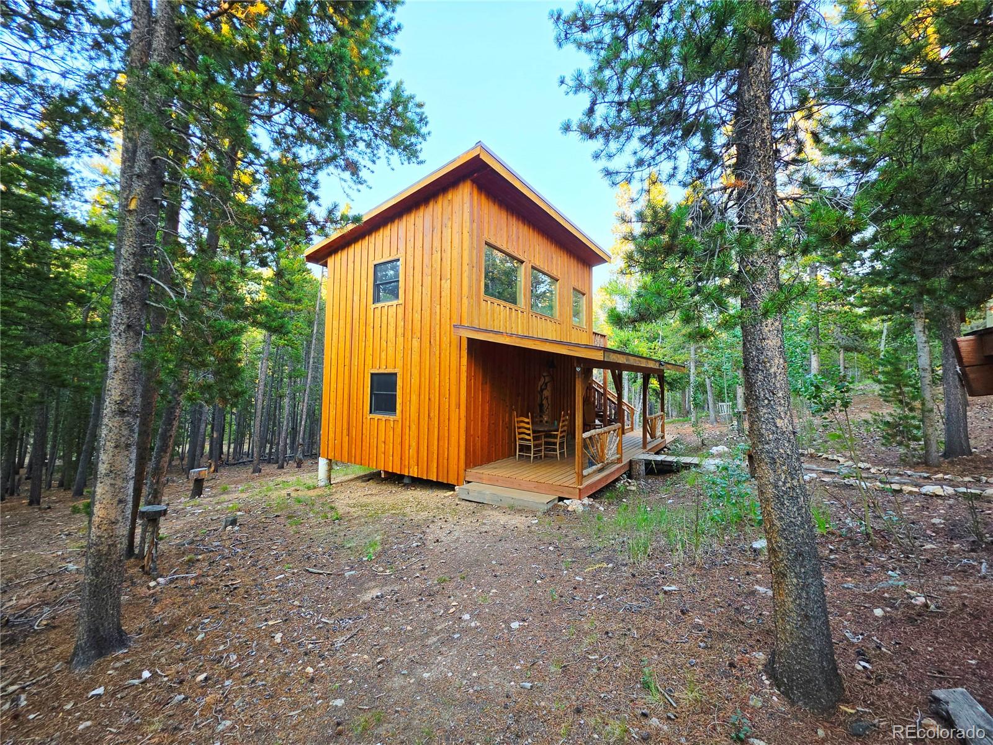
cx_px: 496
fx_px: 373
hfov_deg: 106.2
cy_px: 372
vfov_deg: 89.9
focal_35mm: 13
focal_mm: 2.2
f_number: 1.9
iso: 40
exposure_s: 1/120
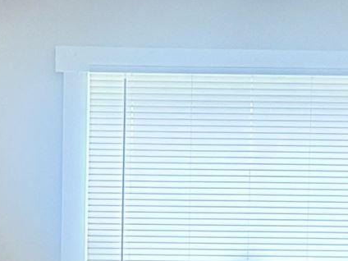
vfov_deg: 8.1
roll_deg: -1.0
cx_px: 132
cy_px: 548
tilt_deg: -2.8
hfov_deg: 11.4
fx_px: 1749
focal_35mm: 174
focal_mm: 6.76
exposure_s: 1/60
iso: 160
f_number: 1.78
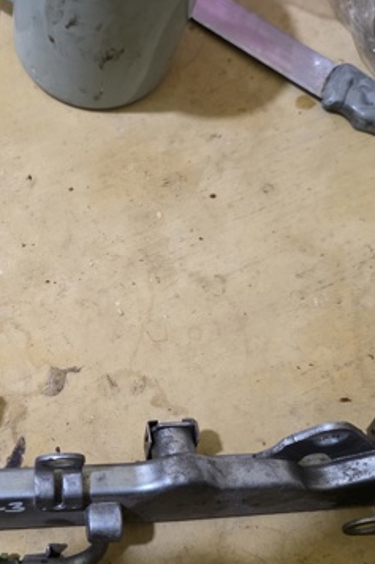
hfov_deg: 30.0
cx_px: 49
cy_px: 322
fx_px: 672
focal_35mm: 43
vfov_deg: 45.3
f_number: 1.7
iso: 1000
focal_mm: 6.3
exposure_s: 1/100
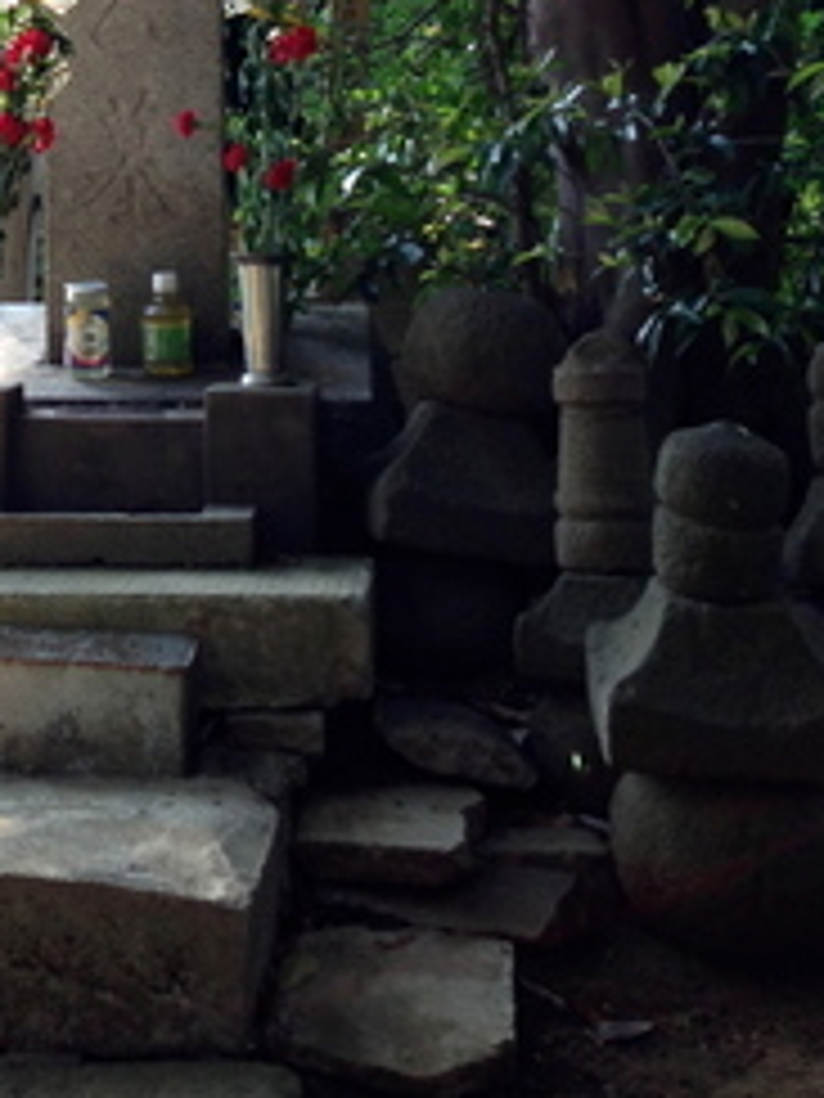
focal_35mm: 81
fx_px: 2571
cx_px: 140
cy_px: -162
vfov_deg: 22.5
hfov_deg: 18.0
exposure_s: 1/60
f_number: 2.4
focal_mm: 4.13
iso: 50
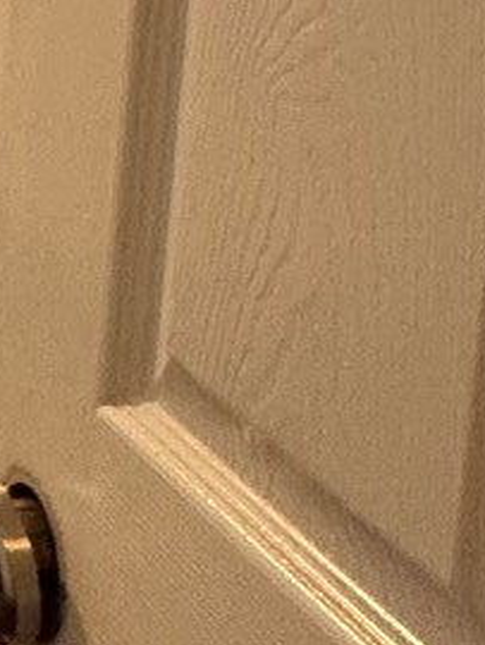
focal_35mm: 106
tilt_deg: -2.9
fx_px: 1977
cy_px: -327
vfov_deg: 16.8
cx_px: -1109
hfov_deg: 9.6
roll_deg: -0.5
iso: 200
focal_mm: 2.22
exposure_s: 1/60
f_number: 2.2
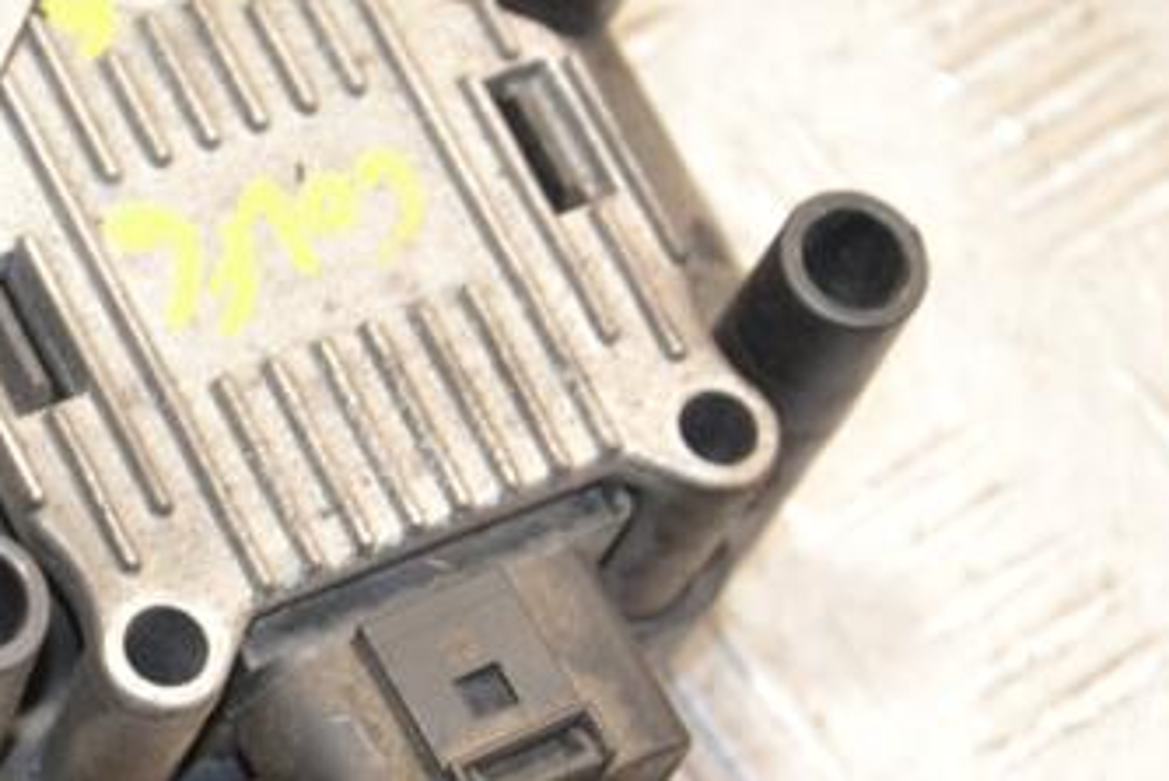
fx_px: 6559
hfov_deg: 10.2
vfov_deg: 6.8
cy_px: 476
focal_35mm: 202
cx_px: 252
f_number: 5.3
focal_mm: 75
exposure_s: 1/80
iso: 800
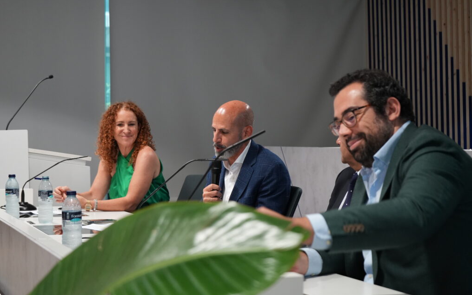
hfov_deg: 28.6
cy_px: 158
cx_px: 238
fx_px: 926
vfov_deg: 18.1
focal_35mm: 72
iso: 3200
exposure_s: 1/80
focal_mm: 70
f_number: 5.6
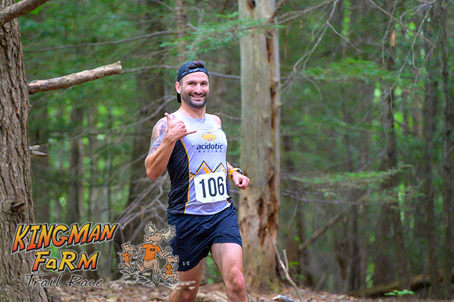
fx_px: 2521
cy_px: 151
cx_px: 227
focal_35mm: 200
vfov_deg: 6.9
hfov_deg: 10.3
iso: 8000
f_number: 4
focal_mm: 200
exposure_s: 1/200
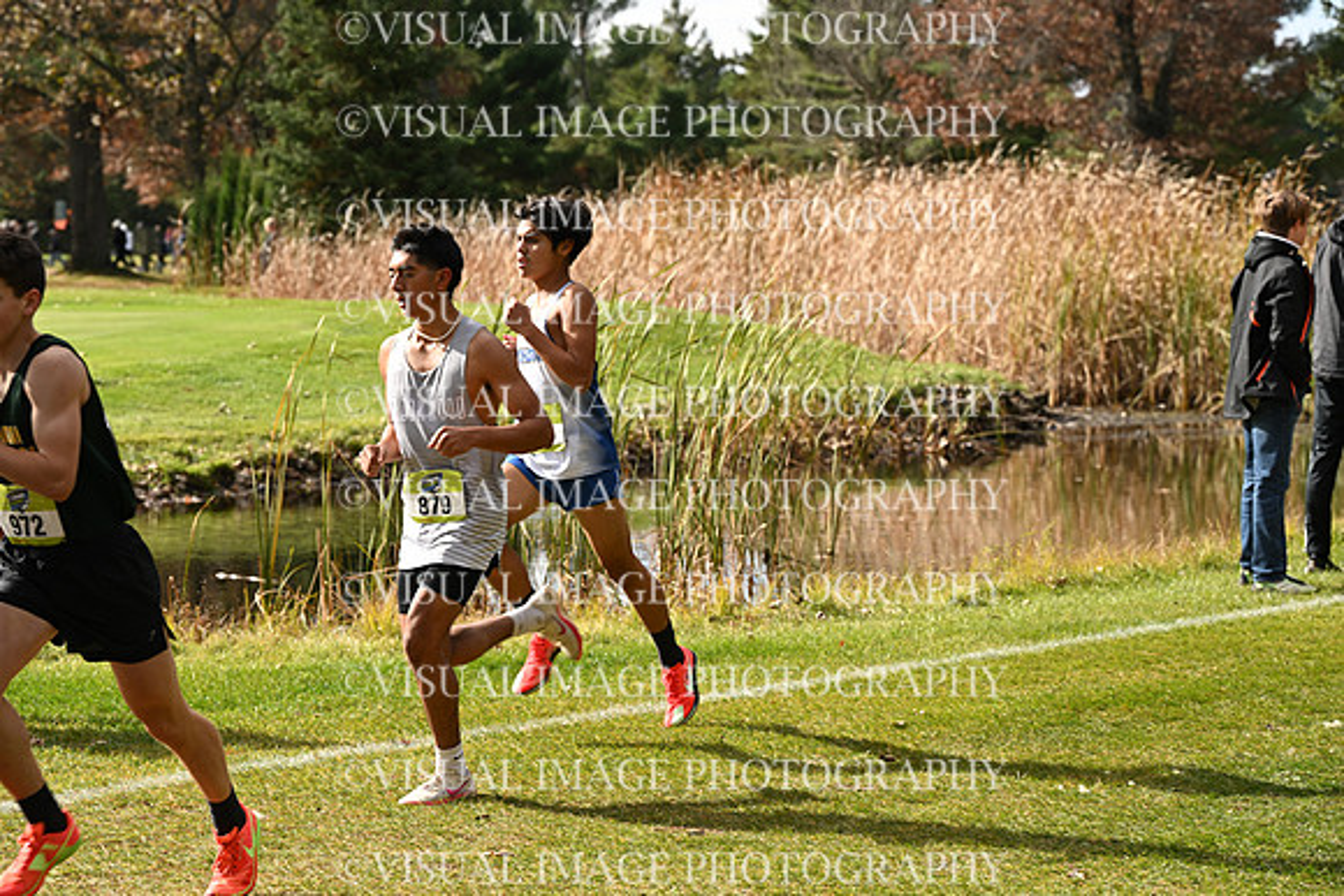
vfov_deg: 14.0
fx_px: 3659
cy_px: 448
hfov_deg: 20.8
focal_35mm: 98
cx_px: 672
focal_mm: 98
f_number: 5.6
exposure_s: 1/400
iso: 125
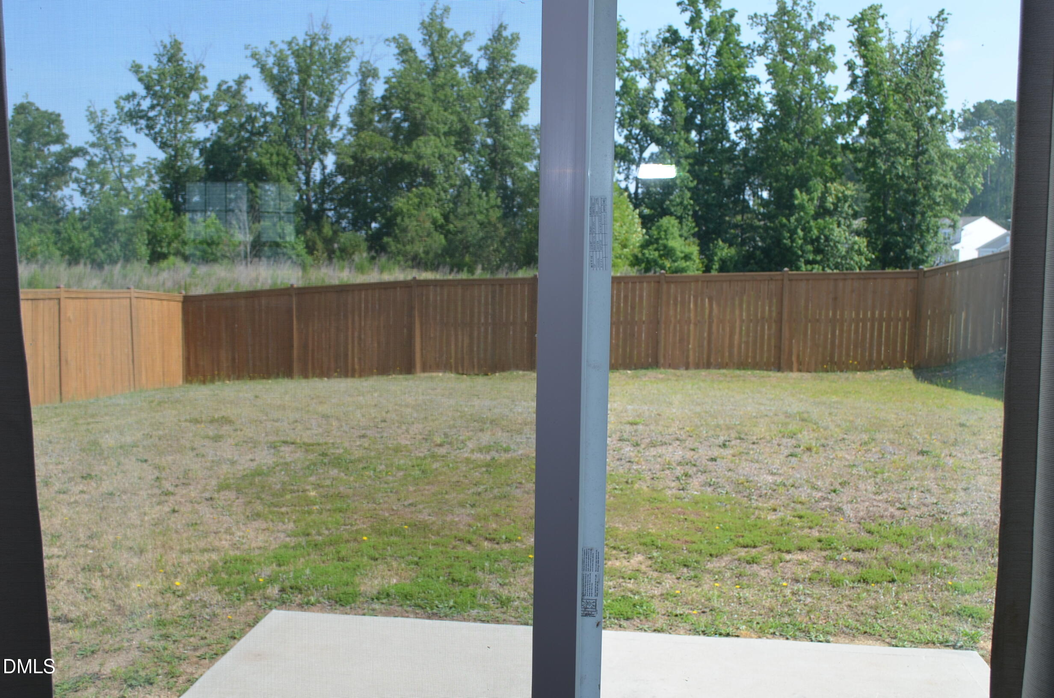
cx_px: 527
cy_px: 349
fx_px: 1052
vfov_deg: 36.7
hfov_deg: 53.2
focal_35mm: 36
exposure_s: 1/200
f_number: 7.1
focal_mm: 24
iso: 200
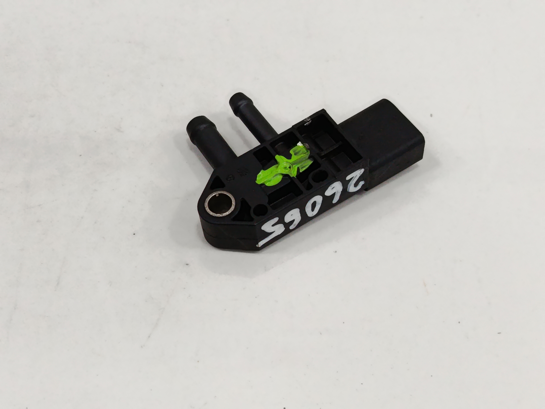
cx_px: 272
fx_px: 803
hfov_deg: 37.5
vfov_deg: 28.6
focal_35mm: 51
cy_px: 204
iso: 843
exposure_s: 1/100
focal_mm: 5.24
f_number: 1.7
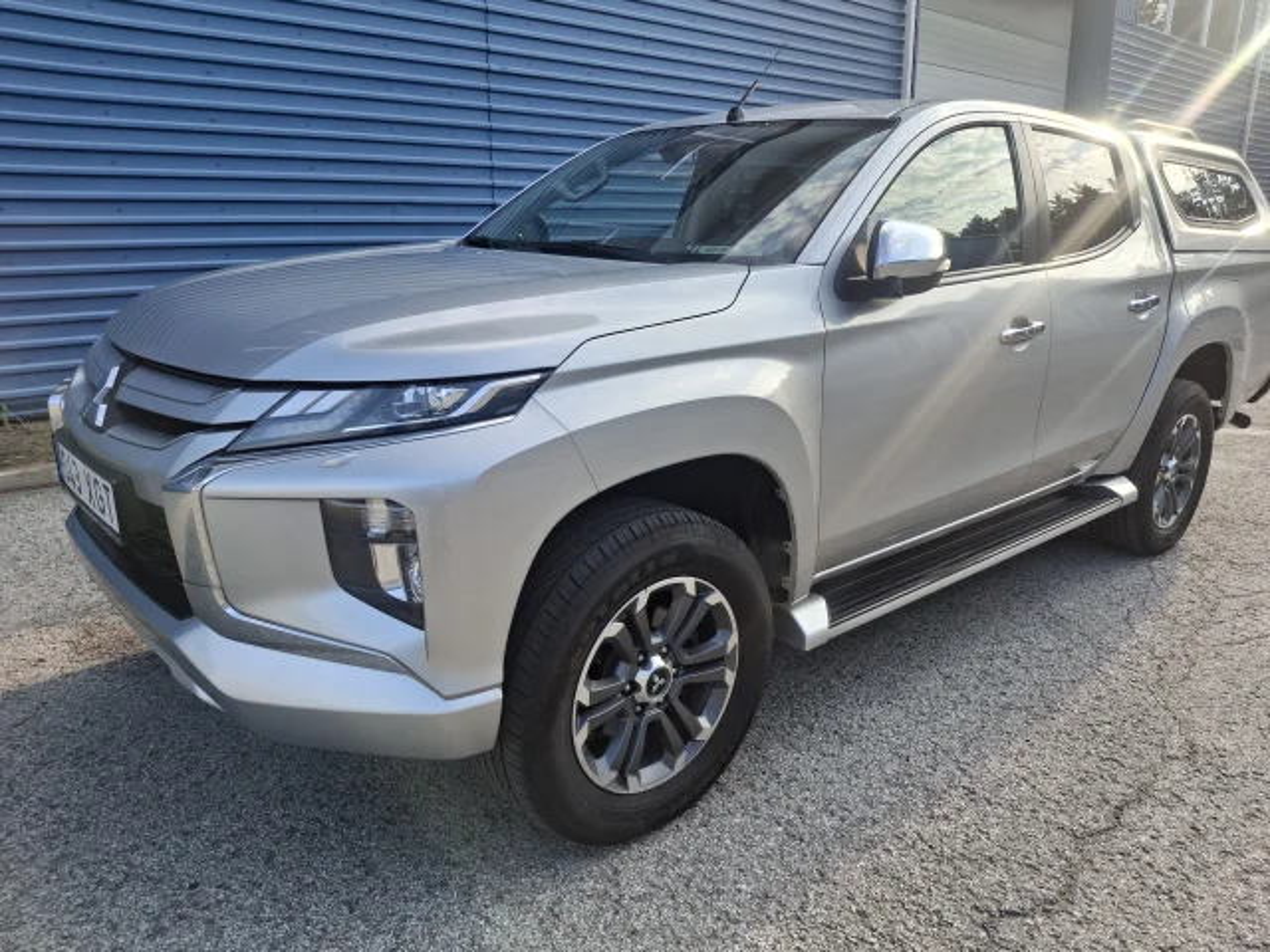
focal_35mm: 25
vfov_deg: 54.9
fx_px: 917
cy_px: 476
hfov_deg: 69.4
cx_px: 635
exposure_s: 1/583
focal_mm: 4.69
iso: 32
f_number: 1.8
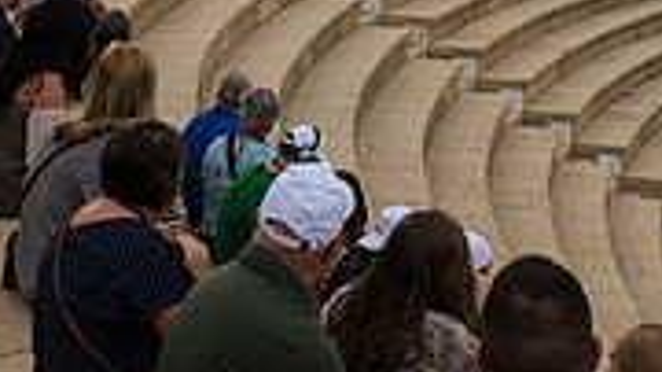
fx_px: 1421
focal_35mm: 81
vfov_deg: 13.9
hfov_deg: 26.1
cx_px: 412
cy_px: -201
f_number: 3.5
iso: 100
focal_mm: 24
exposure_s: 1/500
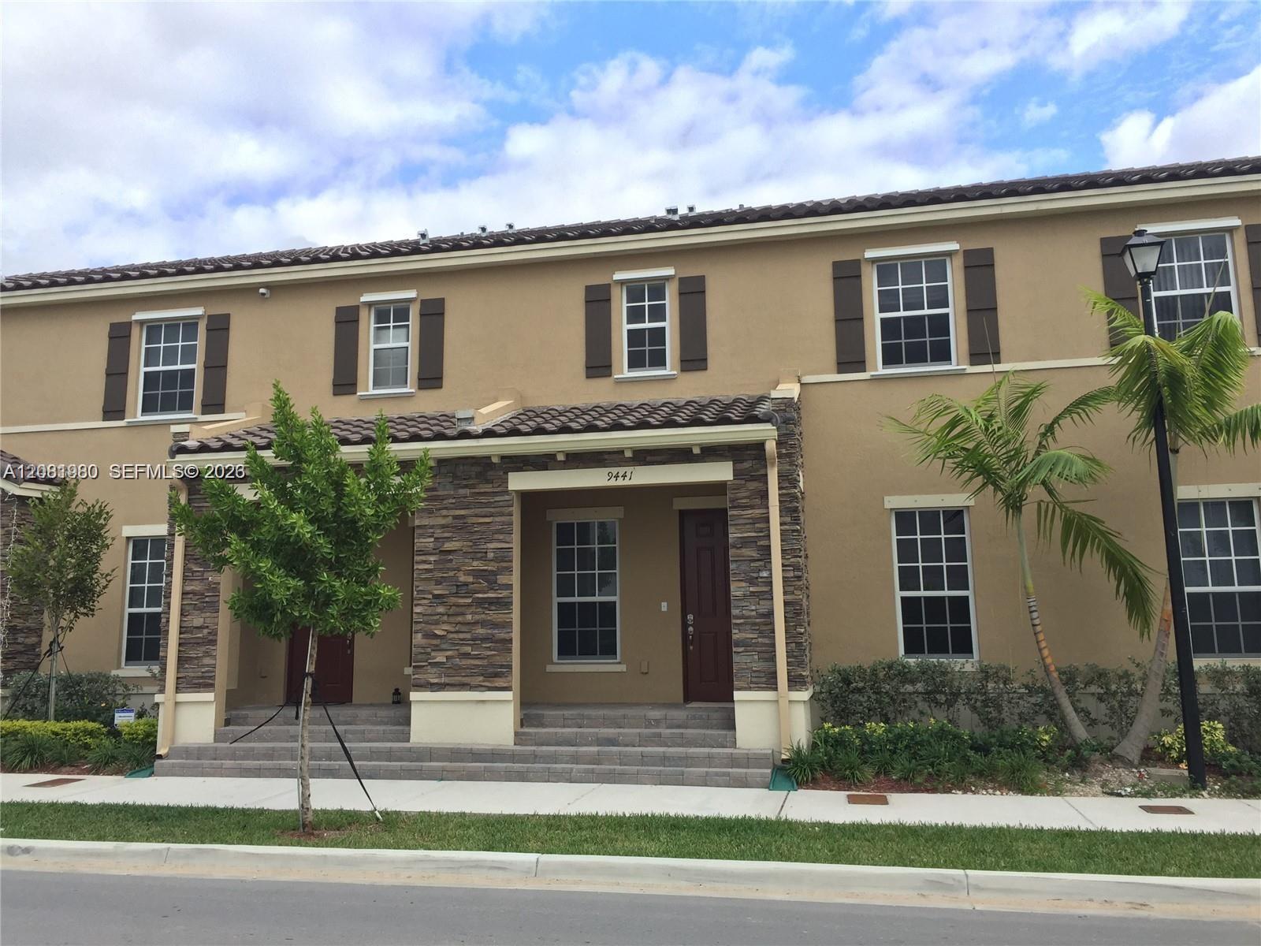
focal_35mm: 29
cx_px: 630
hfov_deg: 61.7
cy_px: 473
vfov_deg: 48.2
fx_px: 1056
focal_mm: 4.15
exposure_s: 1/775
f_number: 2.2
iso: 32
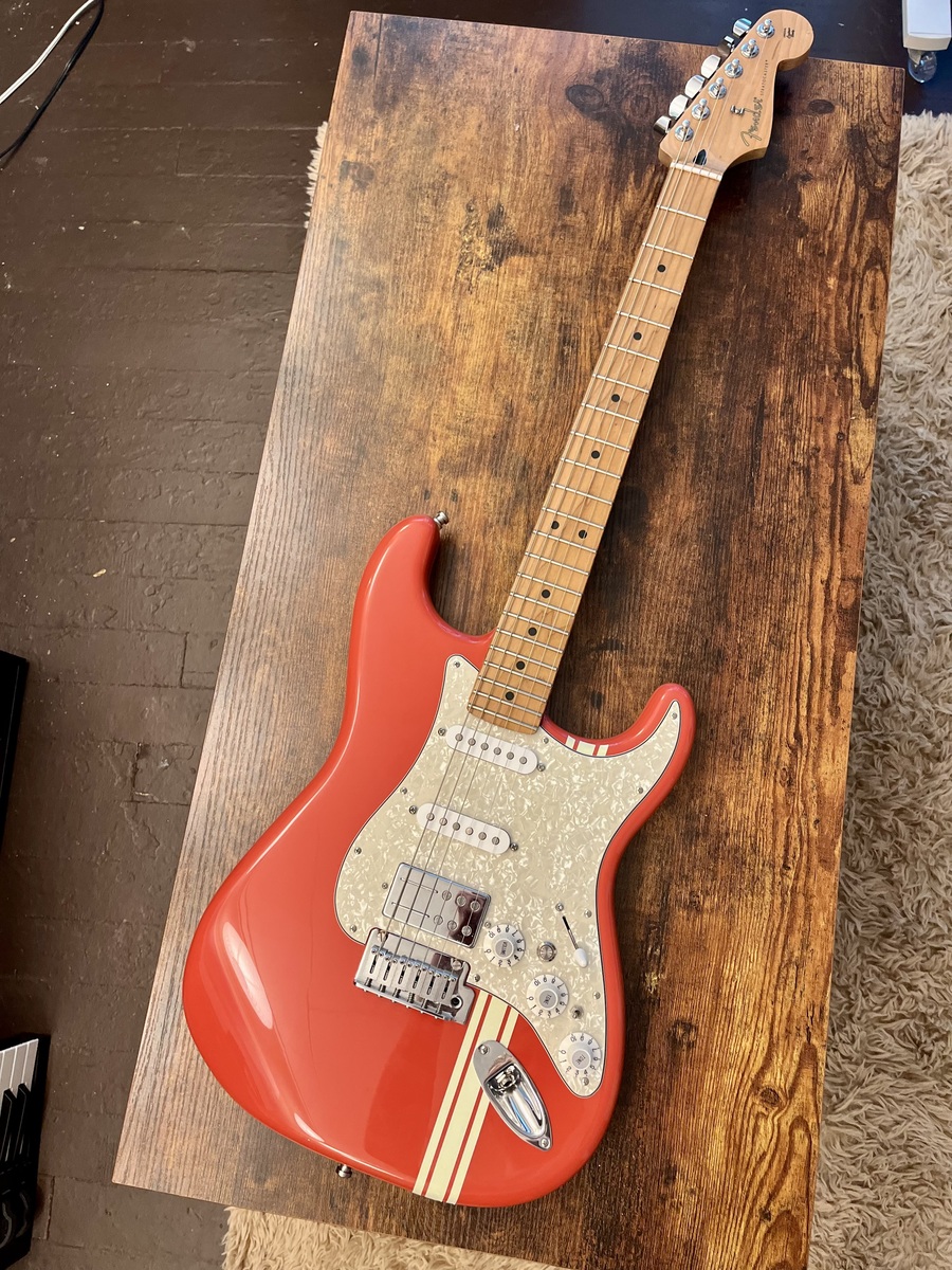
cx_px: 476
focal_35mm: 26
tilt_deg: -78.9
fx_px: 953
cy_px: 635
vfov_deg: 67.3
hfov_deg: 53.1
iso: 200
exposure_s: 1/60
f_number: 1.6
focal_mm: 5.1
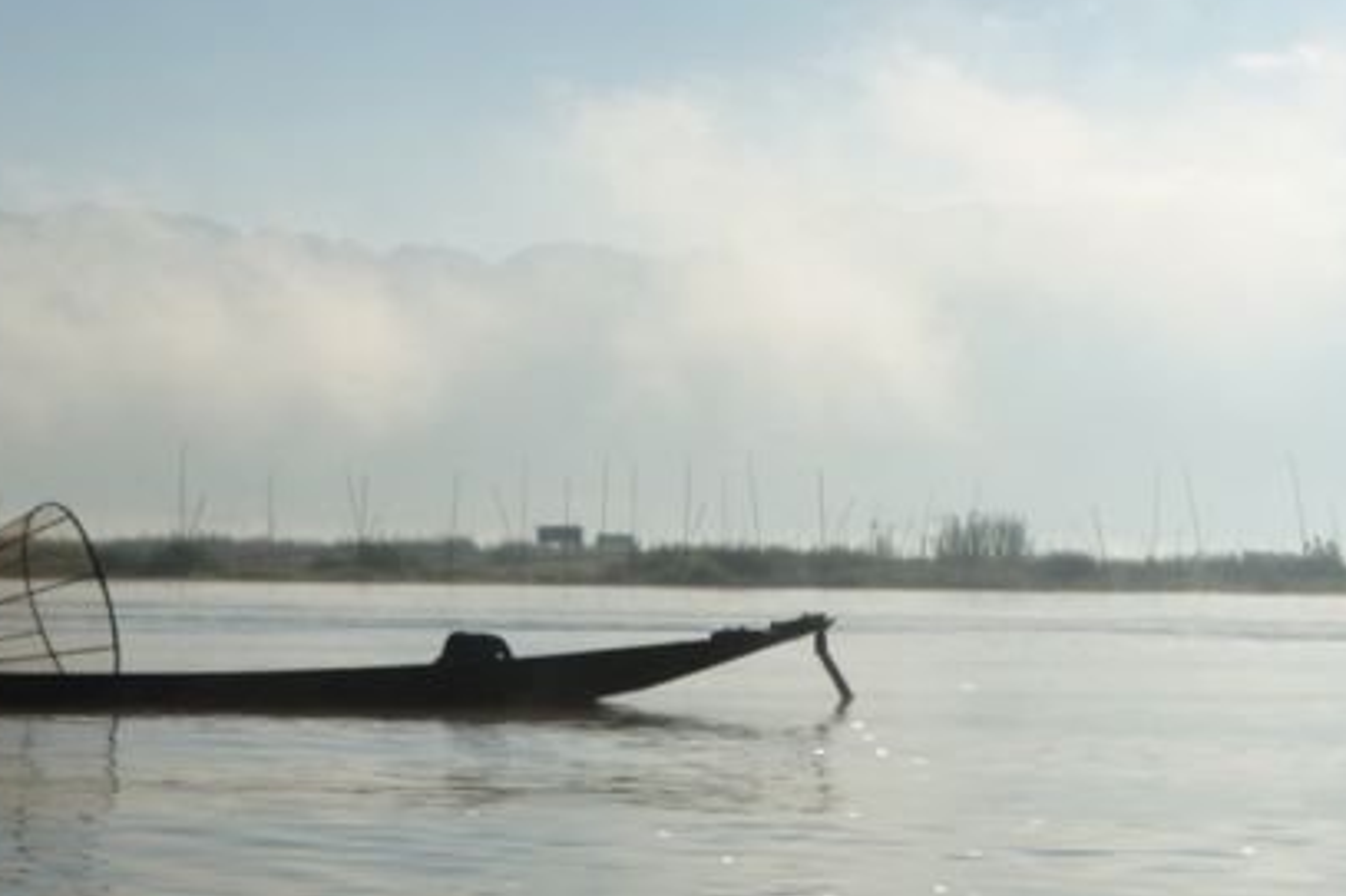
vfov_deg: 15.9
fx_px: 3214
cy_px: 362
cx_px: -142
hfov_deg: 22.3
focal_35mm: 86
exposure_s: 1/1000
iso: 125
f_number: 8
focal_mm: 13.09
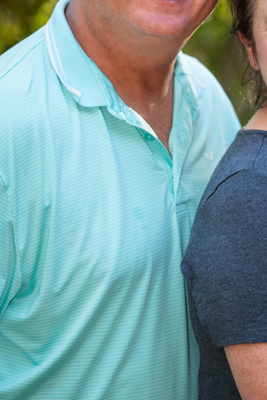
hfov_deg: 7.0
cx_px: 215
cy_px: 80
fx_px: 2168
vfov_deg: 10.5
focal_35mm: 195
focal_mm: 105
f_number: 3.5
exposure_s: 1/100
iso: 200
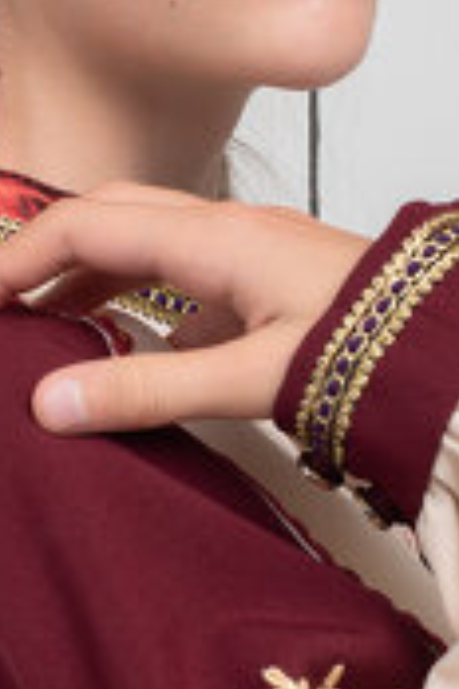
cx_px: 309
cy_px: 352
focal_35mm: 230
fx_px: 4398
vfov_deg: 9.0
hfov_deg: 6.0
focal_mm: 50
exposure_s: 1/160
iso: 80
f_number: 8
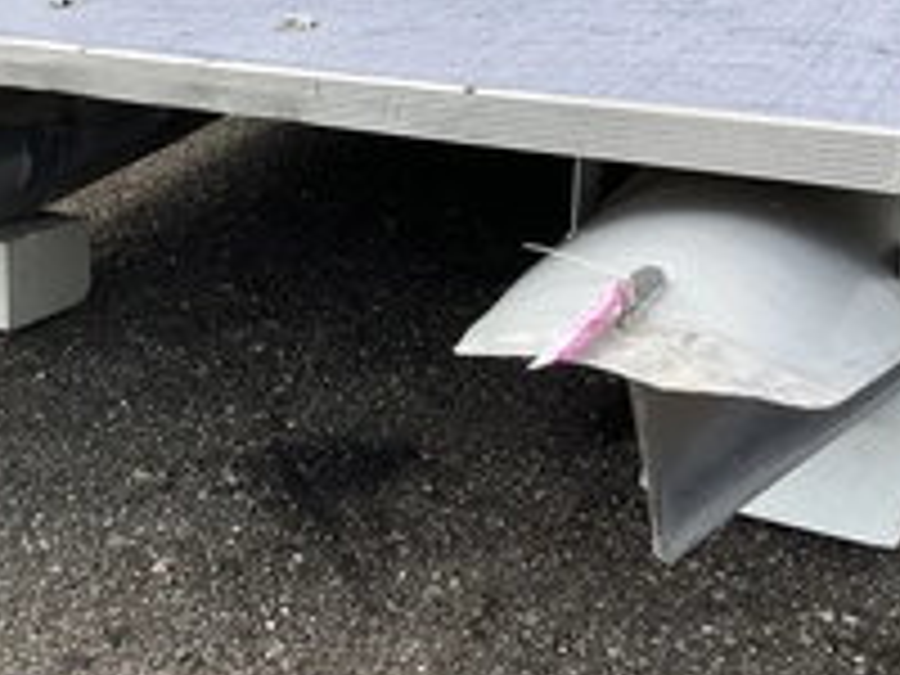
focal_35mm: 58
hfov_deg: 32.8
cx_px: 266
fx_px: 1508
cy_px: 266
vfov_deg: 25.2
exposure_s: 1/929
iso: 25
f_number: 1.8
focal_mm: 3
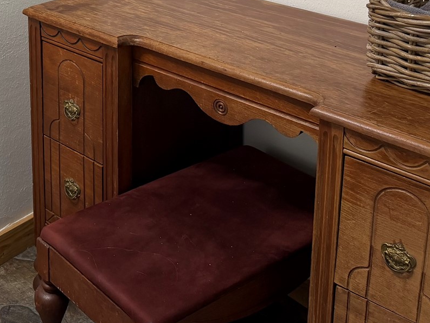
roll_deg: +2.5
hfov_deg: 30.3
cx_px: 73
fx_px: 770
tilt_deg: -14.4
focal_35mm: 62
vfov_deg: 22.3
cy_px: -34
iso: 200
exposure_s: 1/120
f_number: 1.78
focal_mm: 6.76
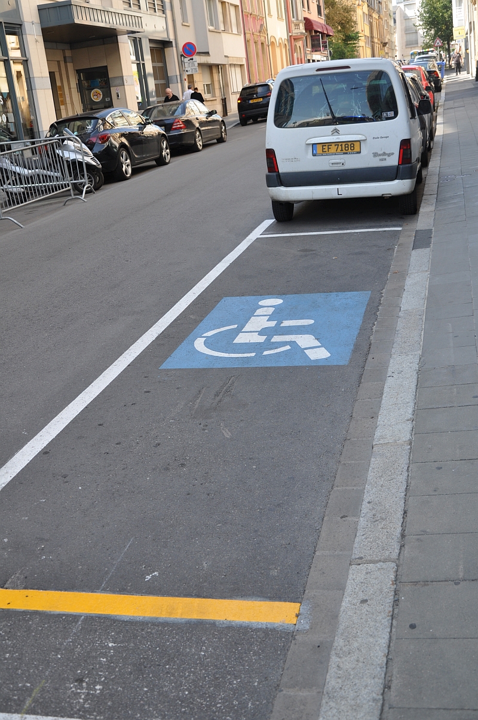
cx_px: 239
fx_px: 898
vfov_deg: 43.6
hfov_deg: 29.8
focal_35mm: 45
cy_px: 360
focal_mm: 30
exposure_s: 1/125
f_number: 5.6
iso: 200
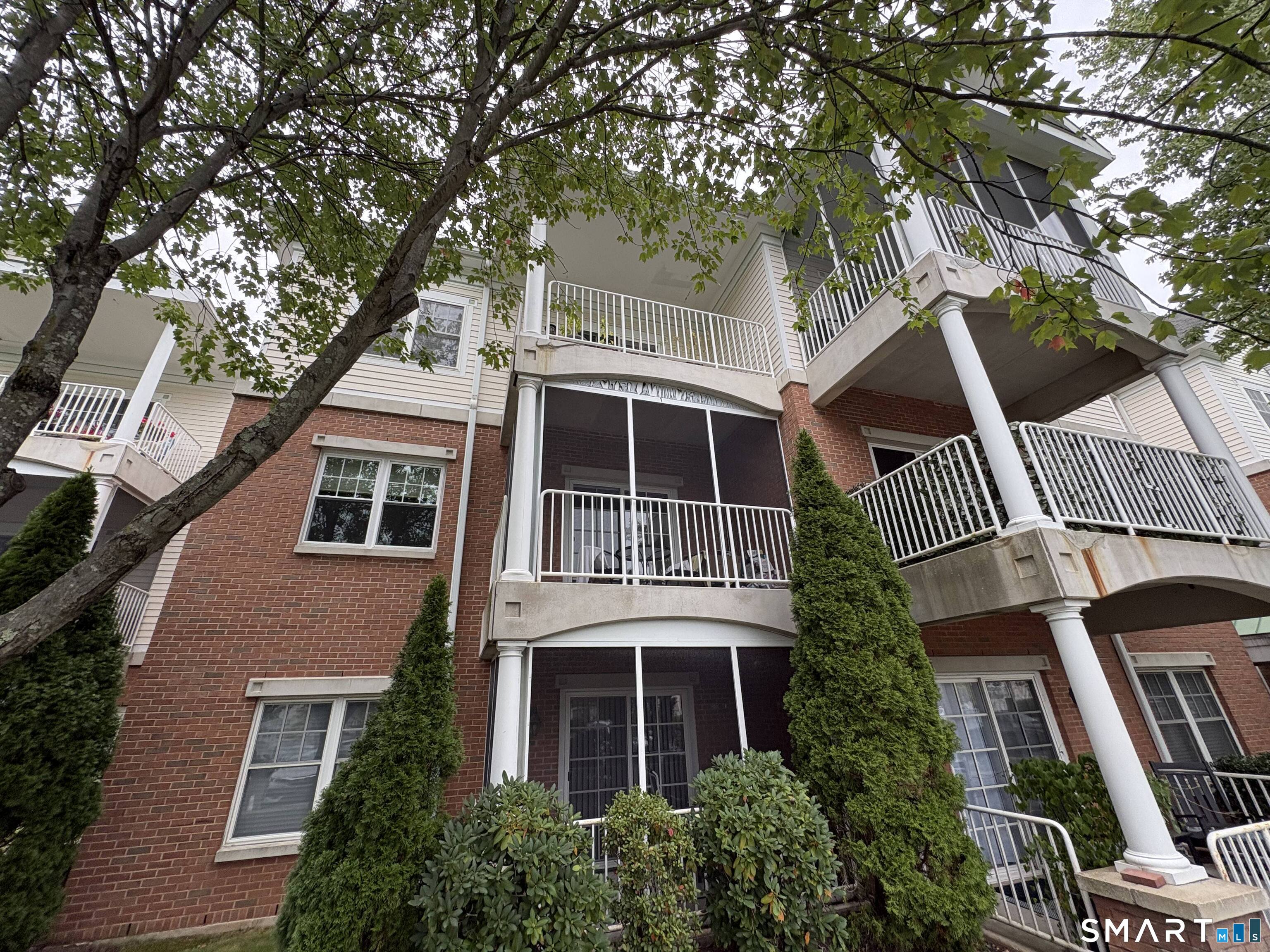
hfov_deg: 102.1
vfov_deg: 85.7
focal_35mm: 14
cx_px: 635
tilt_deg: +26.2
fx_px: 514
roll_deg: +1.7
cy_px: 476
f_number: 2.2
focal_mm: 2.22
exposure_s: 1/99
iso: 64
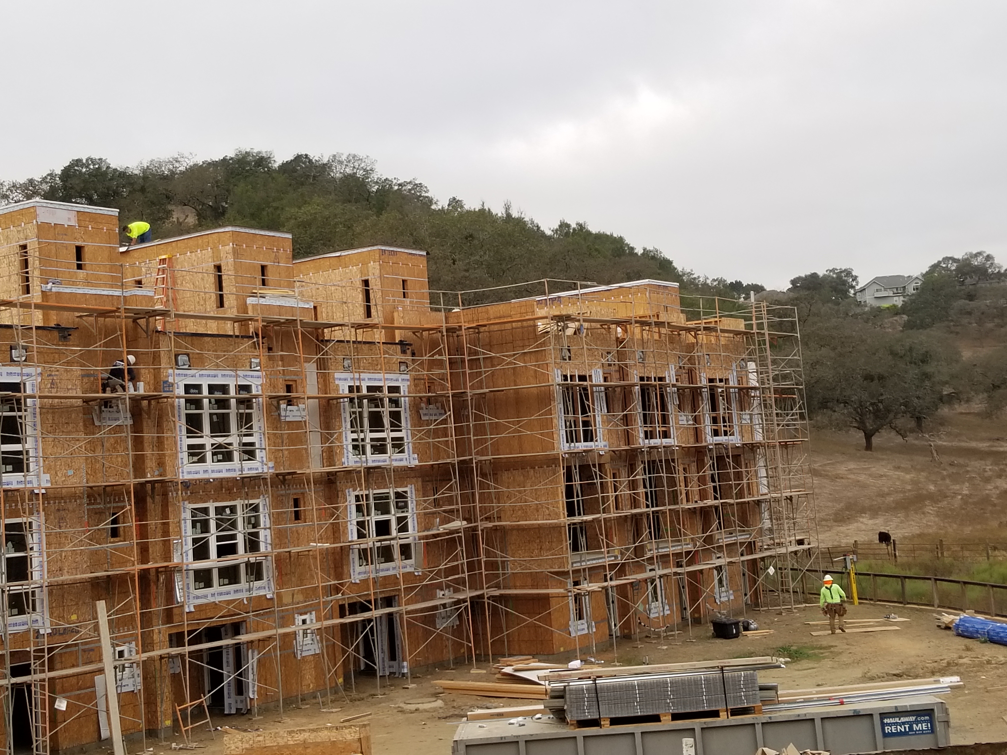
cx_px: 504
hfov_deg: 67.3
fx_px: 756
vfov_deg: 53.1
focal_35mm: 26
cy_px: 378
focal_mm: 4.25
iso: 50
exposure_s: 1/1205
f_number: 1.7
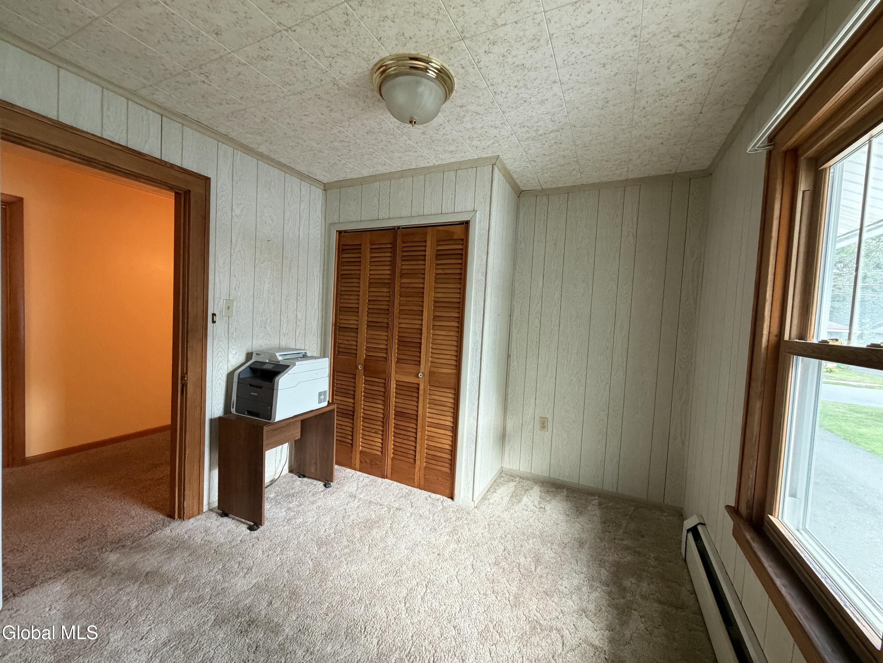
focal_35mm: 14
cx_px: 442
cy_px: 332
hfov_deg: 102.1
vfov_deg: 85.7
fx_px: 357
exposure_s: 1/60
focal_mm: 2.22
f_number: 2.2
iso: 400
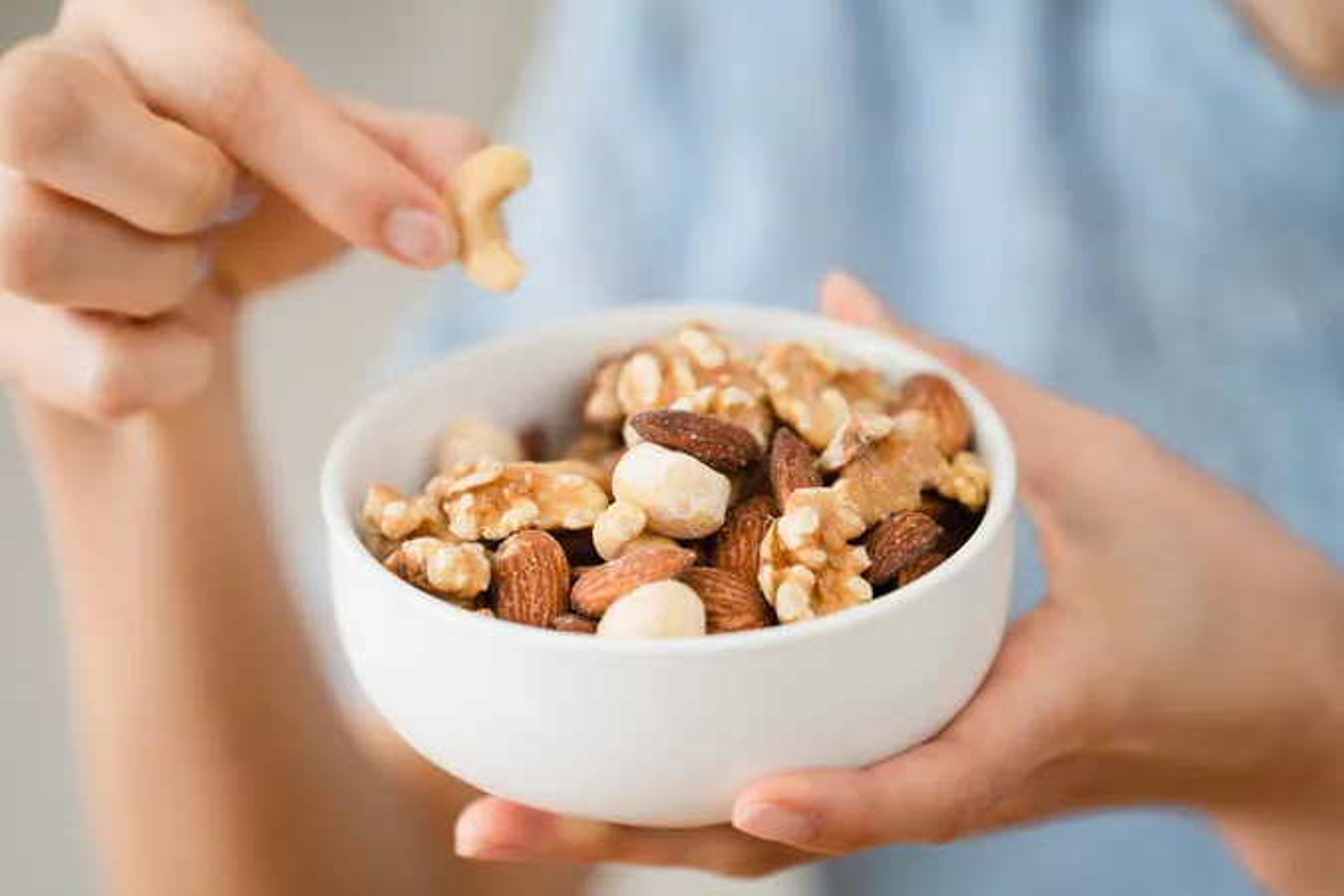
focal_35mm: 180
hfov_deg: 11.4
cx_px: 672
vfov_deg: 7.6
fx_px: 6721
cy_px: 448
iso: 160
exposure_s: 1/250
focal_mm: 180
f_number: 2.8
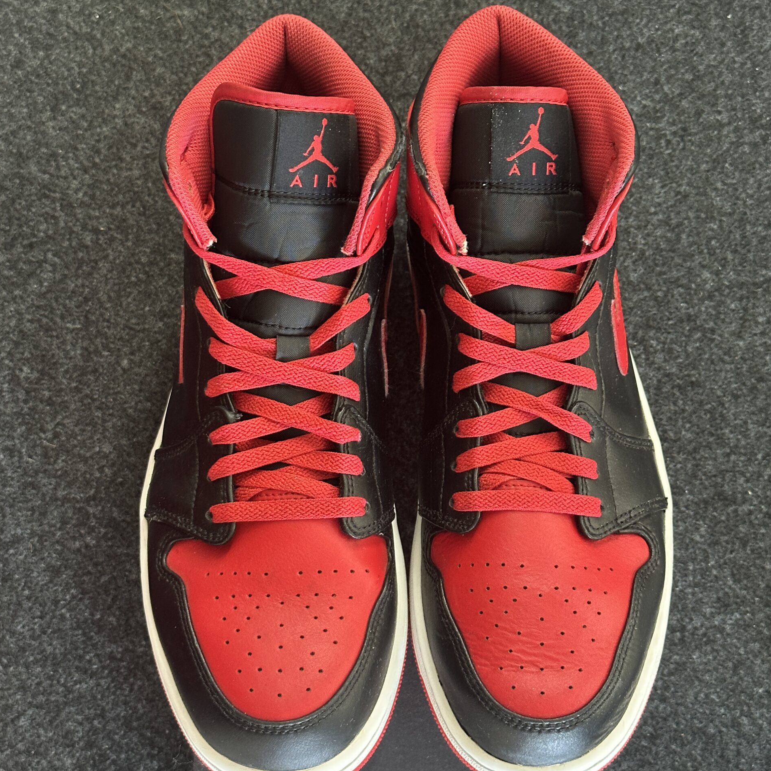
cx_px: 384
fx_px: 1436
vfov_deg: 30.0
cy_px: 427
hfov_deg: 30.0
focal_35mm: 57
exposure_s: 1/33
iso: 320
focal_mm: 6.86
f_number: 1.78
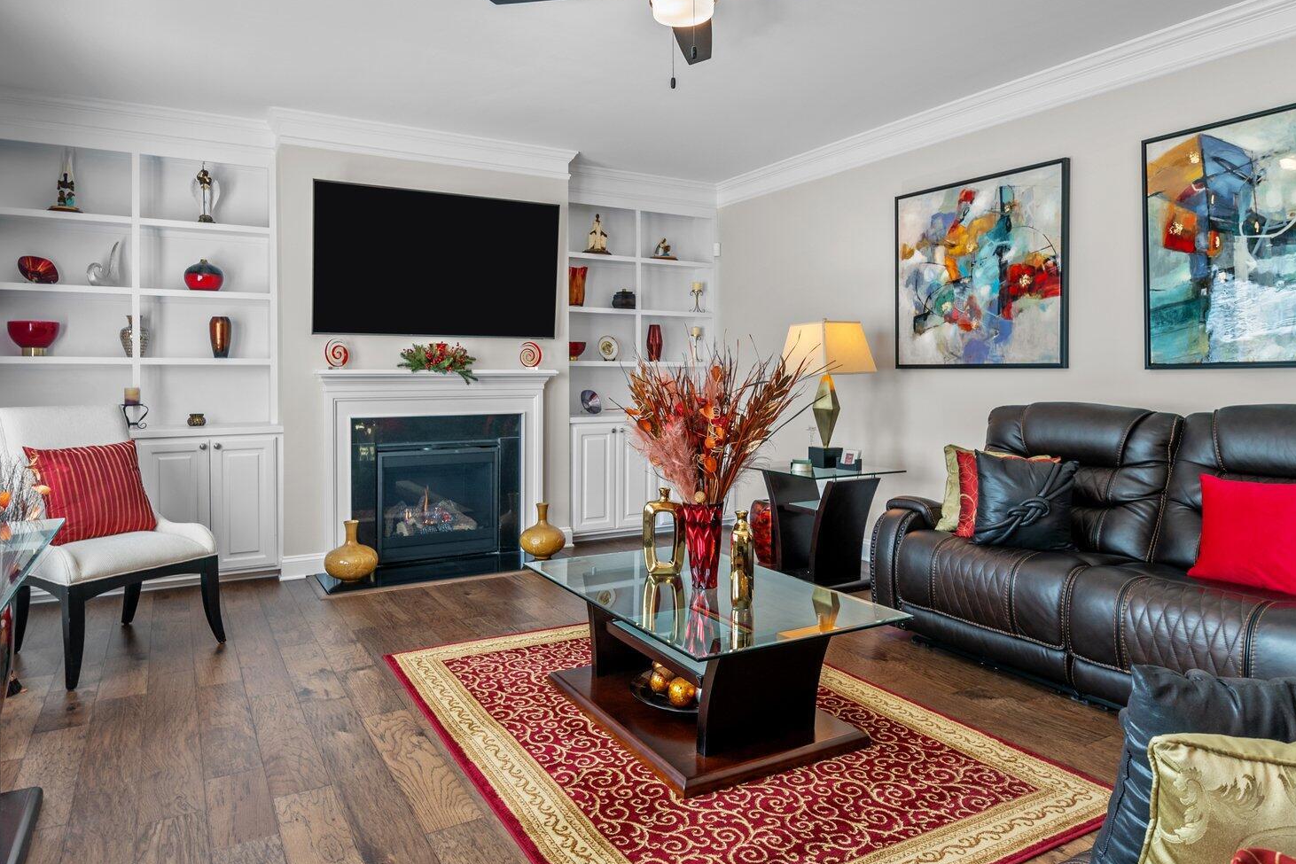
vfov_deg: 59.5
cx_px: 624
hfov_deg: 81.2
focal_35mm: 21
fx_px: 756
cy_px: 406
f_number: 6.3
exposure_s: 1/10
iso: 400
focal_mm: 15
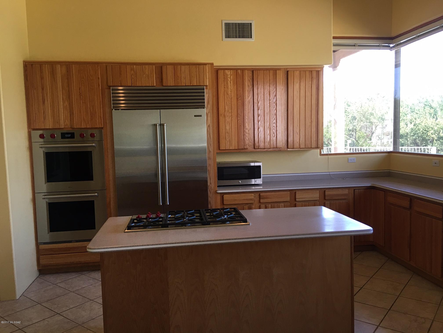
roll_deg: +0.8
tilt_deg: -4.7
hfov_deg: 61.7
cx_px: 222
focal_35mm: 29
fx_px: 371
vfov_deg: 48.2
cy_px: 166
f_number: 2.2
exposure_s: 1/30
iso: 25
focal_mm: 4.15
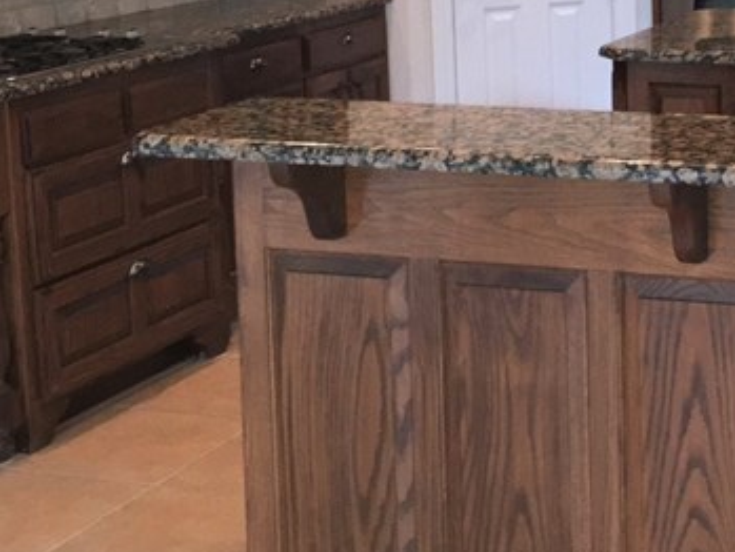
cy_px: 61
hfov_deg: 22.3
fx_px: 1805
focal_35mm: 85
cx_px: 706
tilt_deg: -7.8
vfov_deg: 17.1
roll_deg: +0.8
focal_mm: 4.15
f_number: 2.2
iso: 100
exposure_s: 1/30
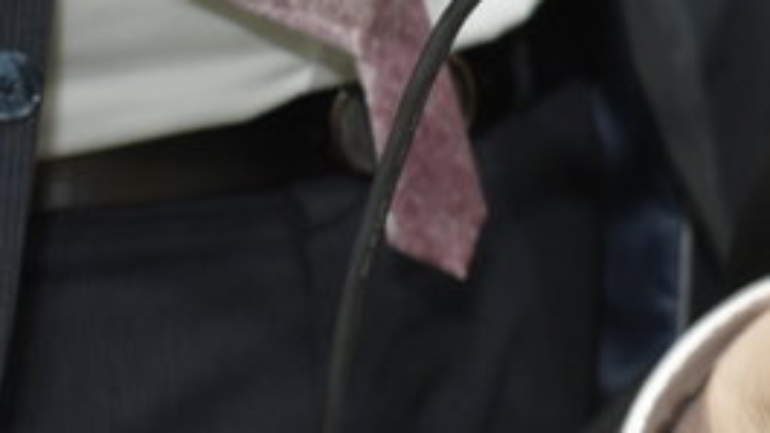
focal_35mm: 194
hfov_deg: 10.0
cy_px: -68
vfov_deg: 6.2
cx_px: 1706
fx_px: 3961
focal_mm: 35
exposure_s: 1/100
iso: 800
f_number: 4
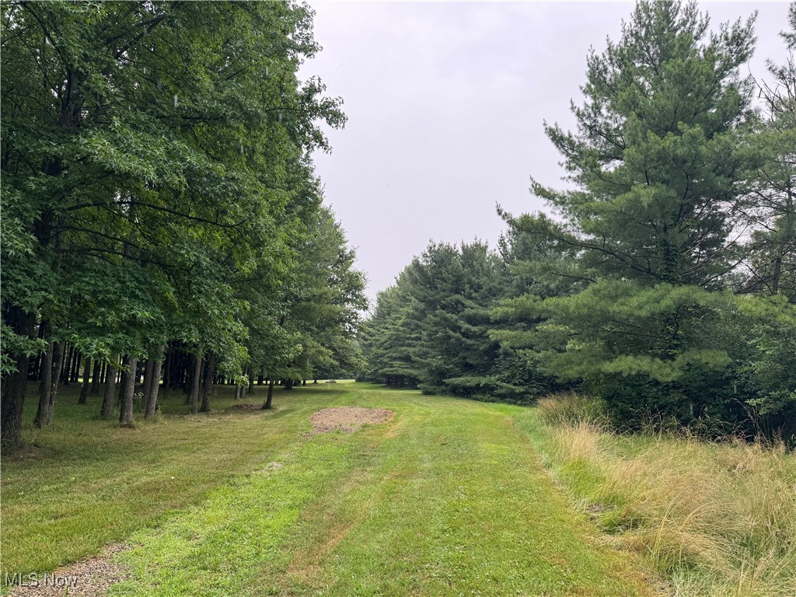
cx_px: 398
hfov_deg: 71.6
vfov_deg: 56.8
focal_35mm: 24
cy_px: 298
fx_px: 552
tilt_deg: +8.1
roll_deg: -3.0
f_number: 1.78
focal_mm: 6.76
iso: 80
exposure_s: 1/539
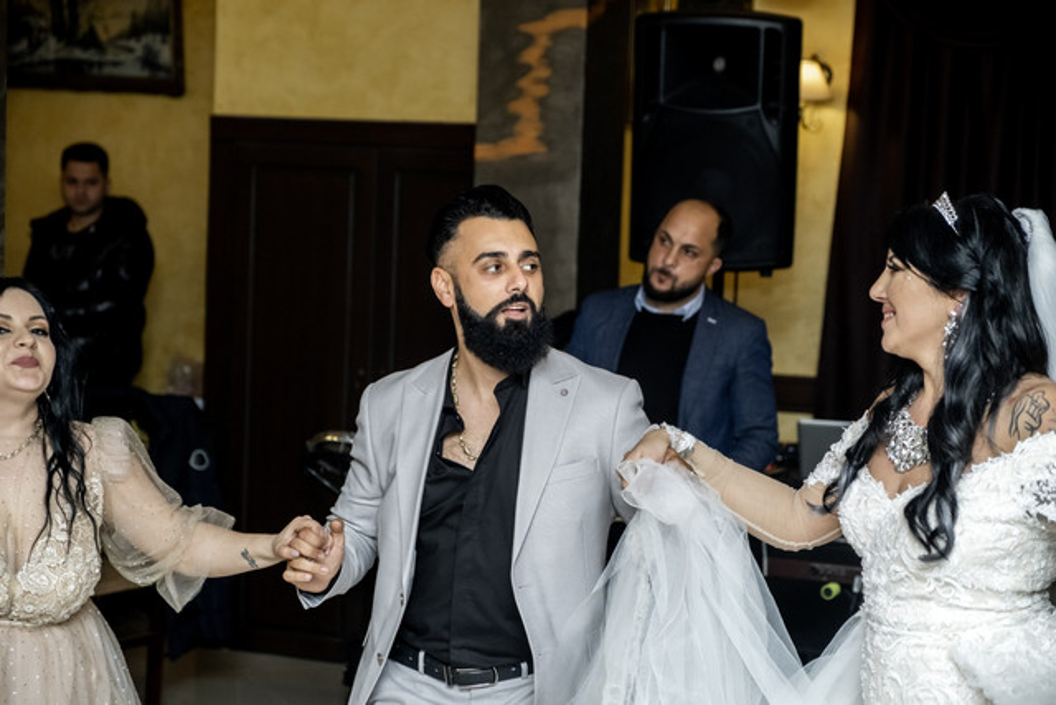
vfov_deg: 16.5
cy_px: 352
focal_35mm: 83
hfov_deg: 24.5
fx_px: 2435
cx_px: 528
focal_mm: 55
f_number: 2.8
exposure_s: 1/160
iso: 800
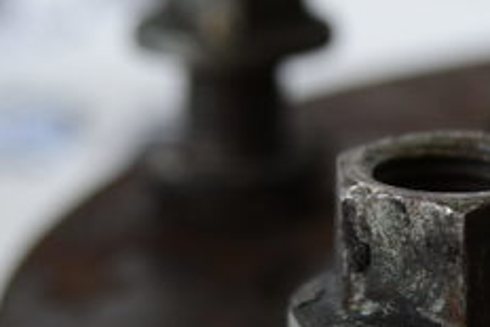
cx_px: 467
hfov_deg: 12.9
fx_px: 2138
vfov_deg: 8.7
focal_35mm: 157
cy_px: 259
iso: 400
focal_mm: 38
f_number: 5
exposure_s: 1/100
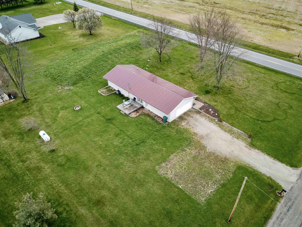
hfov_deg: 67.3
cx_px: 151
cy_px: 114
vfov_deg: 53.1
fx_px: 227
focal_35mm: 26
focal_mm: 4.73
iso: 119
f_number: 2.2
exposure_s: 1/100
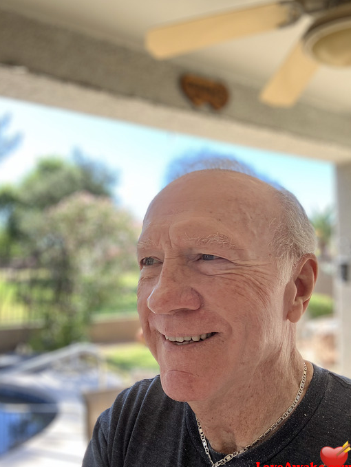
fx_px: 446
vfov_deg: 55.3
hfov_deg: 43.0
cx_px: 178
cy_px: 238
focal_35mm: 33
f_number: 2.2
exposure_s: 1/121
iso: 25
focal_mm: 2.87
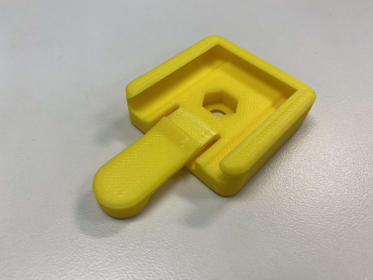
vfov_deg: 53.1
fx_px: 280
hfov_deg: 67.3
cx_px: 186
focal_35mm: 26
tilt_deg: -51.6
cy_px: 140
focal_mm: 4.25
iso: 64
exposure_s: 1/120
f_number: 1.8
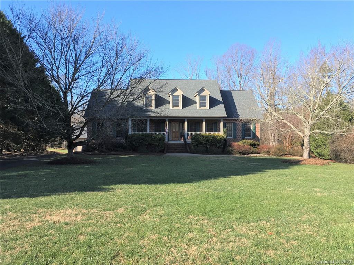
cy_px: 132
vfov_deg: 48.2
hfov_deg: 61.7
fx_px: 297
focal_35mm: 29
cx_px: 177
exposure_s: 1/777
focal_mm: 4.15
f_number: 2.2
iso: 25
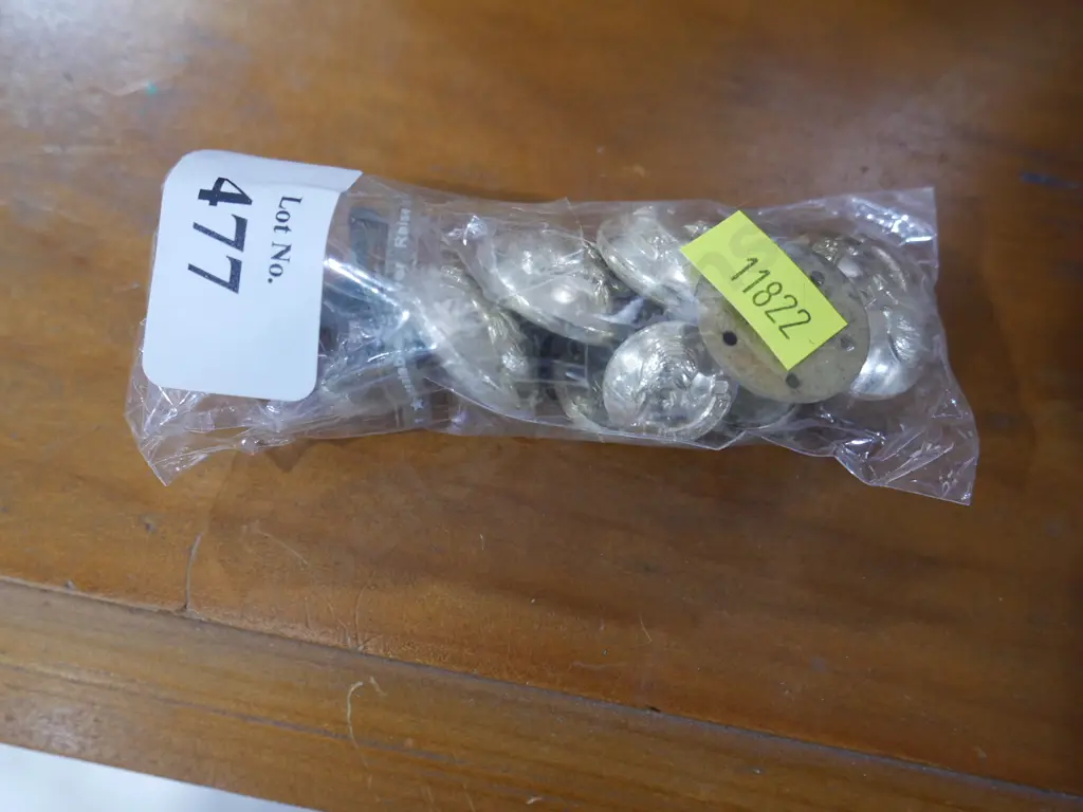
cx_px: 542
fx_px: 1064
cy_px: 406
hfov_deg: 54.0
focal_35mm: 34
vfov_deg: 41.8
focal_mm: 17
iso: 1250
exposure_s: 1/60
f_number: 4
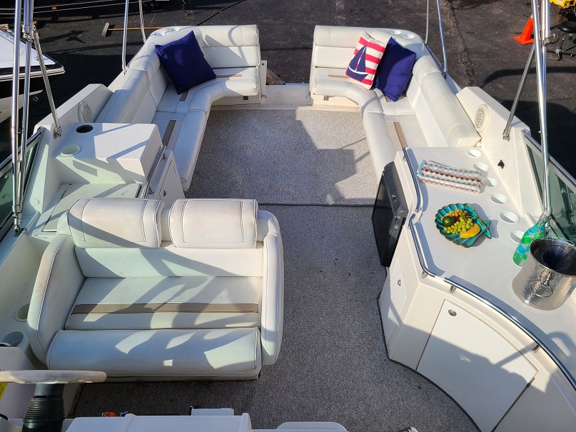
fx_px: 433
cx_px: 288
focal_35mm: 26
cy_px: 216
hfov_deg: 67.3
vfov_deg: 53.1
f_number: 1.8
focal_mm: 5.4
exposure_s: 1/3211
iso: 40
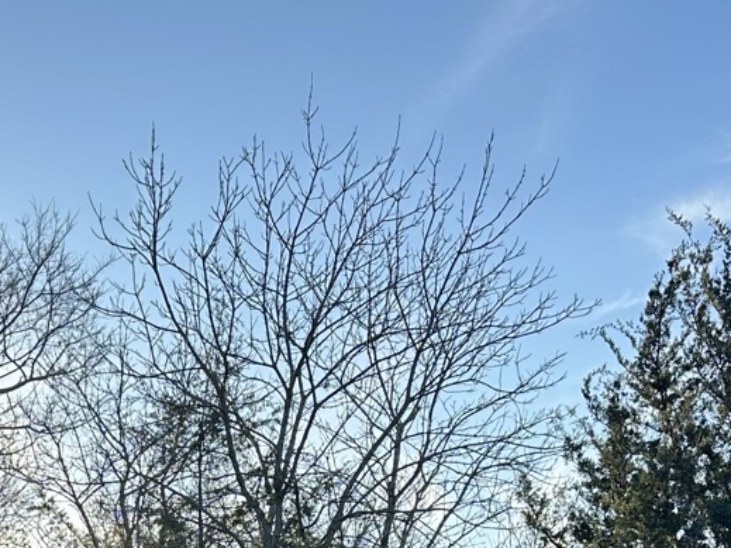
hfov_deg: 25.8
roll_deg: -0.5
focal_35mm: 74
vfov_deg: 17.8
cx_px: 121
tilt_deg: -2.1
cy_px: 820
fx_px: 1562
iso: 80
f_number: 1.78
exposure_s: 1/1751
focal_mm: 6.86
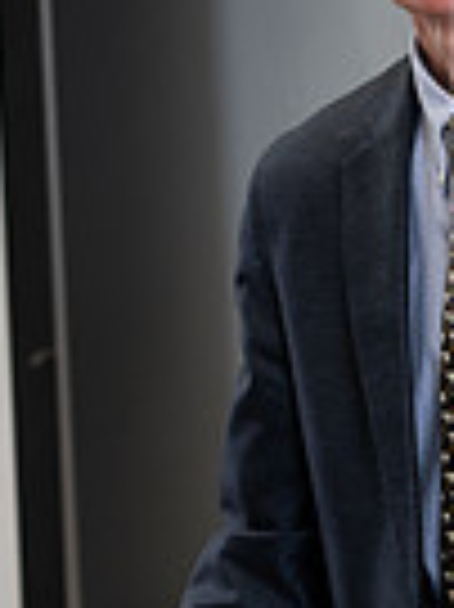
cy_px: 381
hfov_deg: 3.9
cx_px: 315
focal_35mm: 380
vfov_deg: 5.2
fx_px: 6656
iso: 640
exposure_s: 1/200
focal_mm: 92
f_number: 4
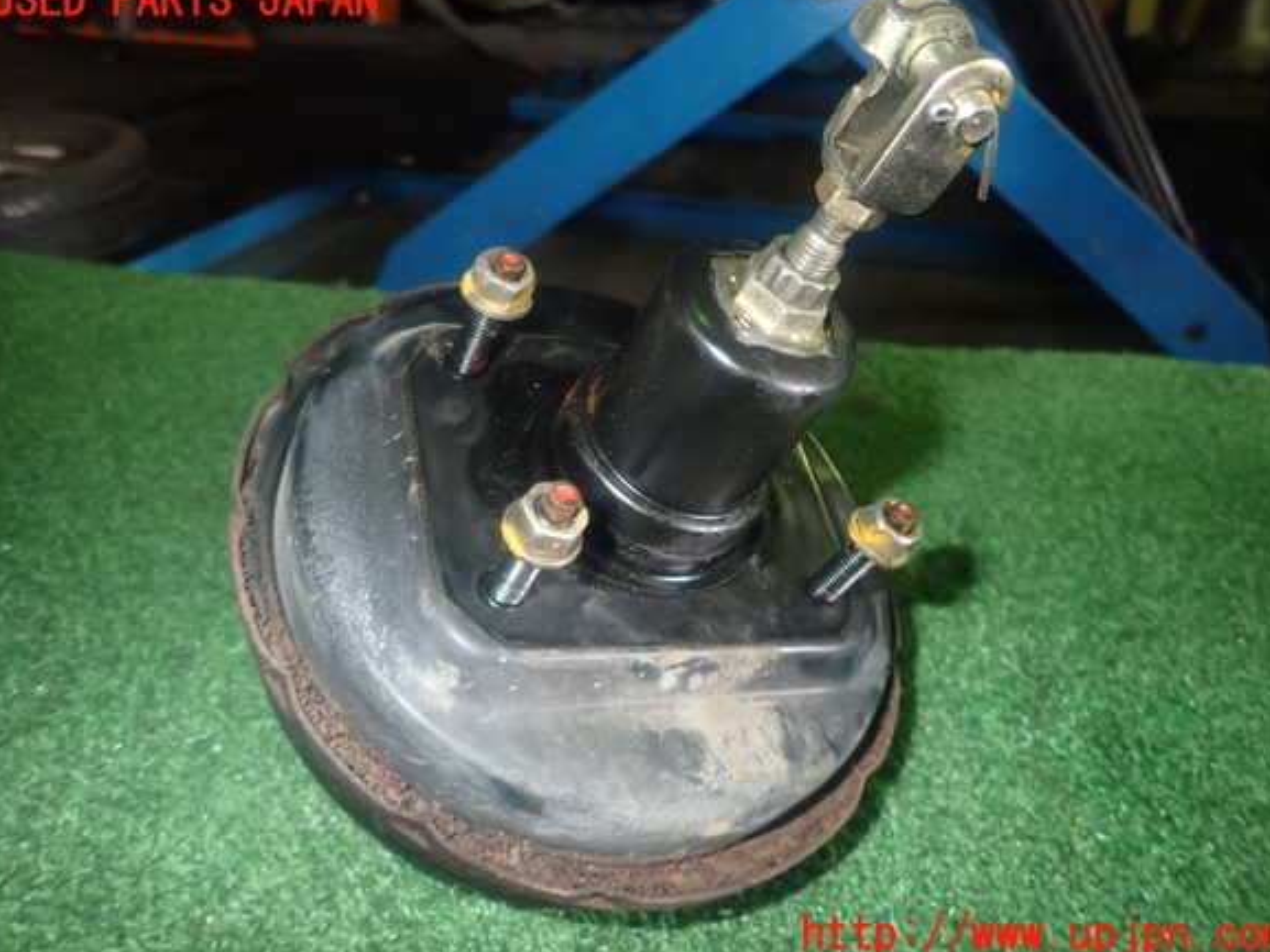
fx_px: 954
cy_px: 468
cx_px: 638
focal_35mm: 26
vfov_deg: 53.1
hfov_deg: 67.3
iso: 500
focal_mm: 4.5
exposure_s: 1/30
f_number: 5.6
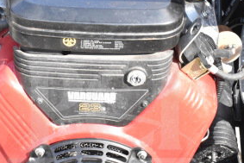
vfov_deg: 11.1
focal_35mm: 123
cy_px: 131
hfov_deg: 16.6
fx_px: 834
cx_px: 104
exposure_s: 1/800
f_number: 14
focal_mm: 38
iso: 6400
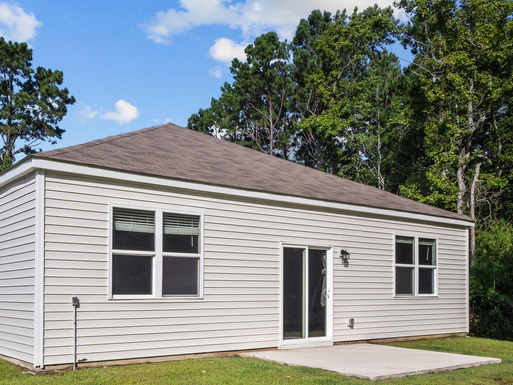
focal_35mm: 38
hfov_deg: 48.8
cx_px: 215
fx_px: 563
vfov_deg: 37.4
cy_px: 253
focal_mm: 14
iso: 200
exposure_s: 1/4000
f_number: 5.6
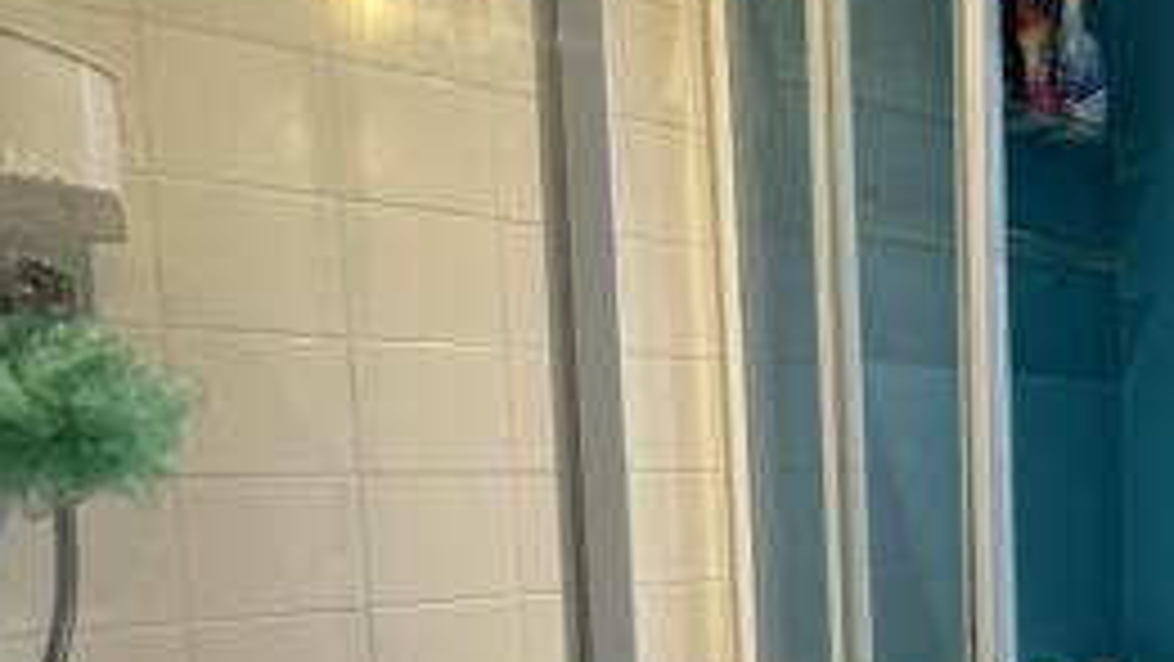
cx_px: 1154
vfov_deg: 33.4
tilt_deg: -5.3
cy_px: 556
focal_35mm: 34
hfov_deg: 48.6
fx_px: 1059
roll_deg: +1.0
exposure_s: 1/50
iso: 320
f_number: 2.2
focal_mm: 2.22
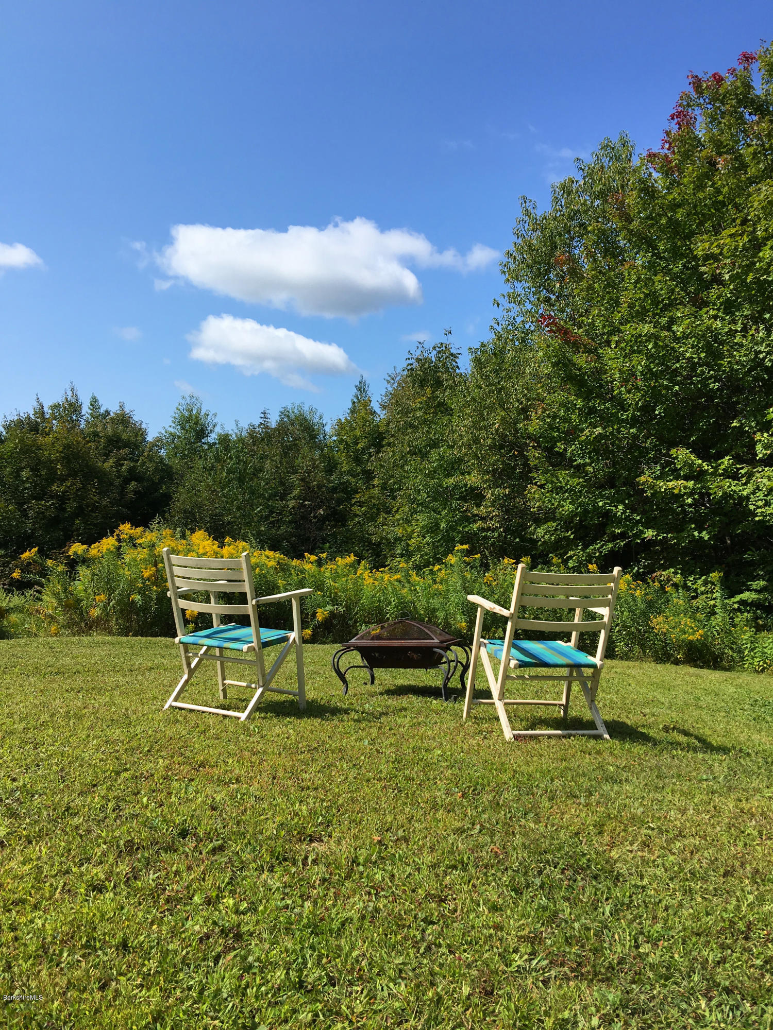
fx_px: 863
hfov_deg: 48.2
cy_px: 515
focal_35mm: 29
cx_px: 386
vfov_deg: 61.7
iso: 25
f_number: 2.2
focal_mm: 4.15
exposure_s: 1/1425
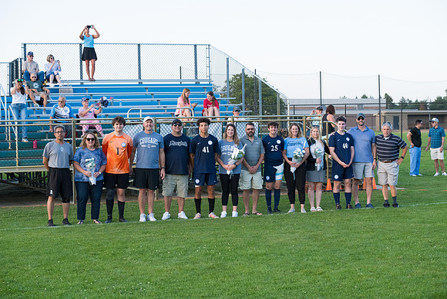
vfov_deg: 19.5
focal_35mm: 70
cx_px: 224
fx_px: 869
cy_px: 150
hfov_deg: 28.8
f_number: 5.6
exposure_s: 1/1600
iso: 1250
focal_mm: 70
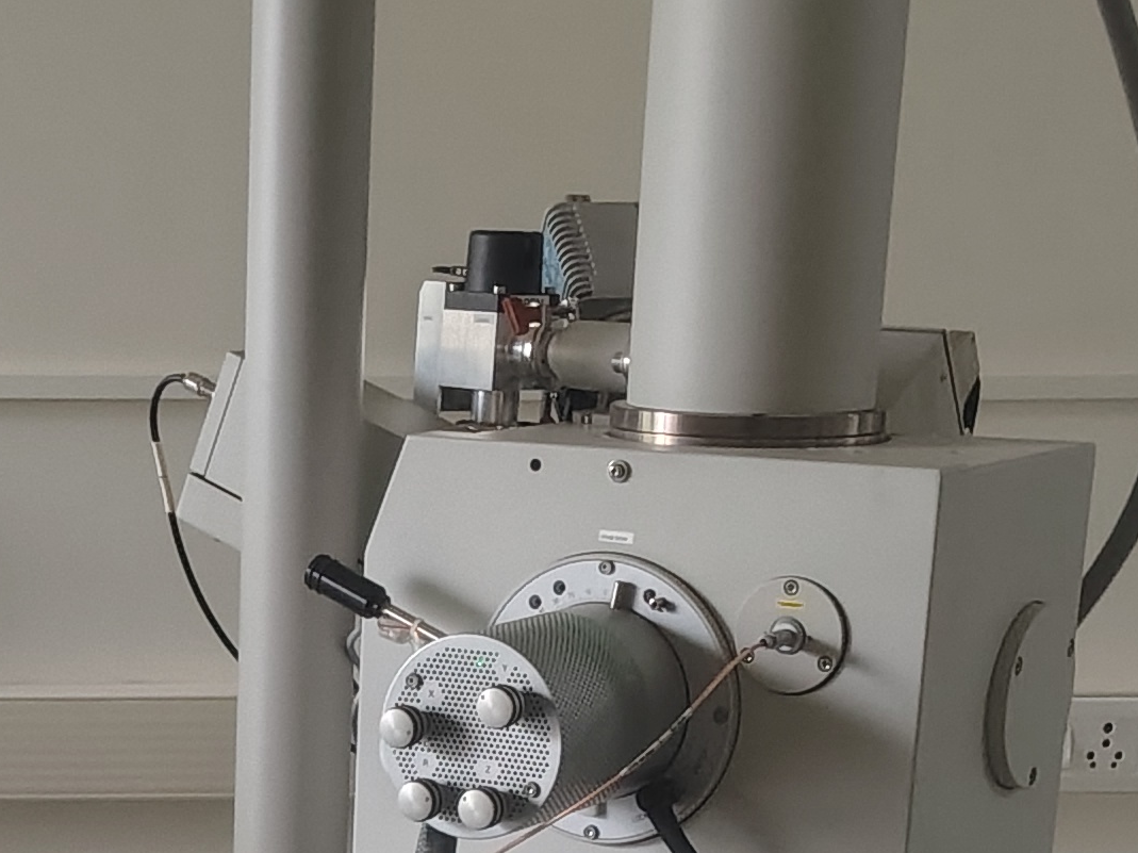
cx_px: -32
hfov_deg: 20.5
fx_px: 3023
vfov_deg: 15.4
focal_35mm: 92
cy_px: 1047
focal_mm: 5.56
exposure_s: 1/50
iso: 1984
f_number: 1.8
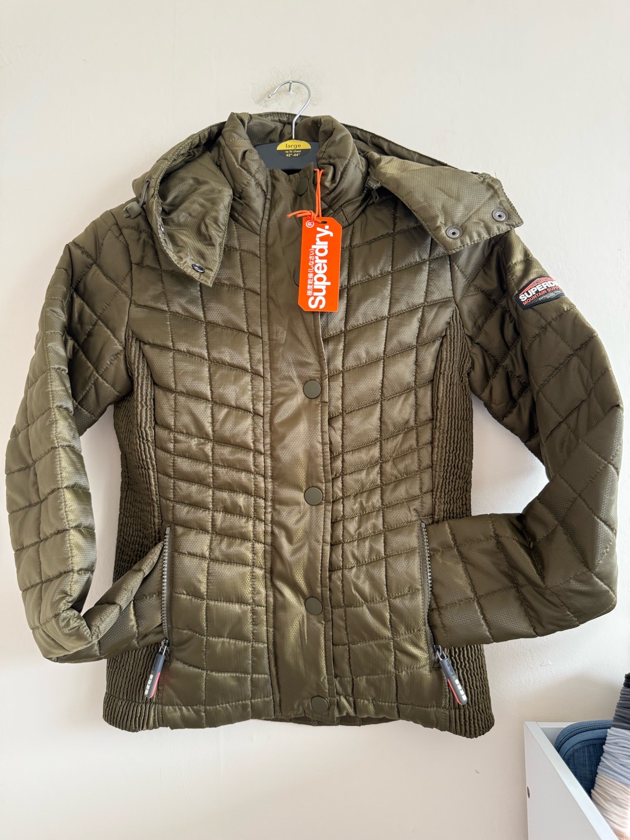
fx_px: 582
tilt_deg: +4.7
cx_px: 315
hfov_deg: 56.8
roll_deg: +0.8
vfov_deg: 71.6
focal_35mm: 24
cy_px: 420
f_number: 1.78
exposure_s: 1/121
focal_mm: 6.76
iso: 160
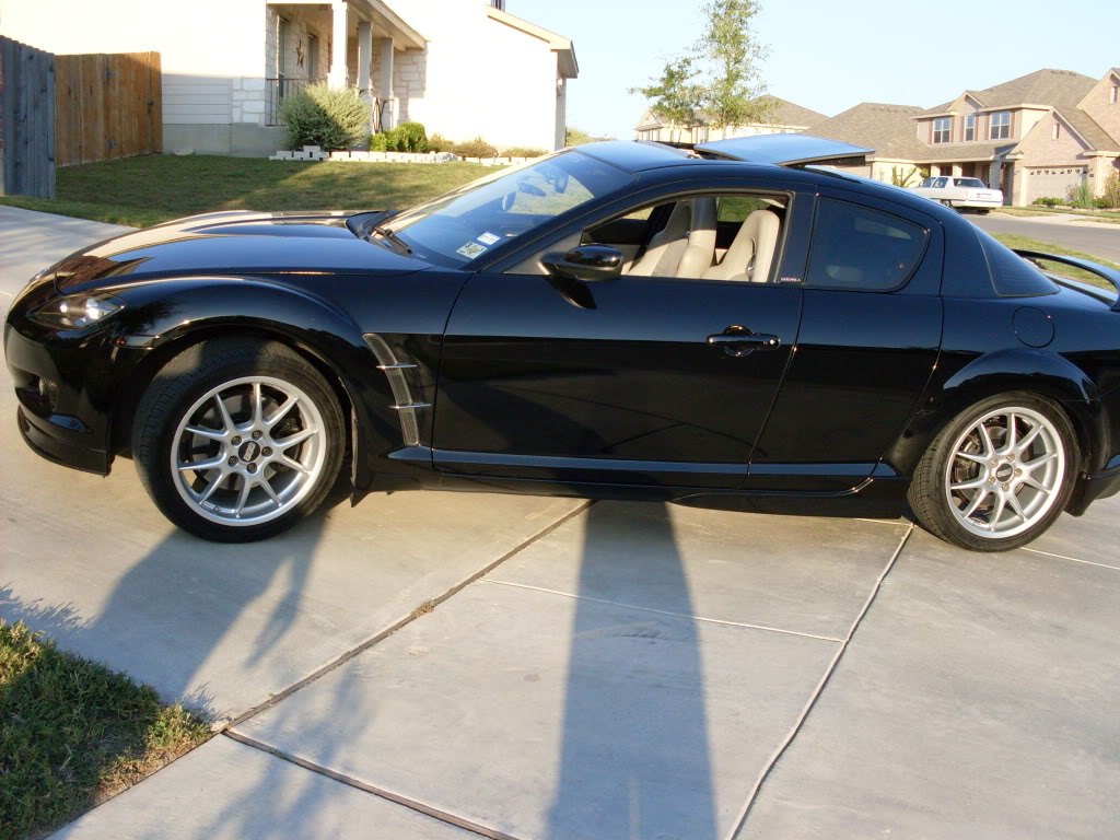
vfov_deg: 37.7
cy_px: 420
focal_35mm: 38
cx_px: 560
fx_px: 1229
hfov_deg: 49.0
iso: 80
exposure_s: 1/350
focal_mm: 6.3
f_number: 2.8
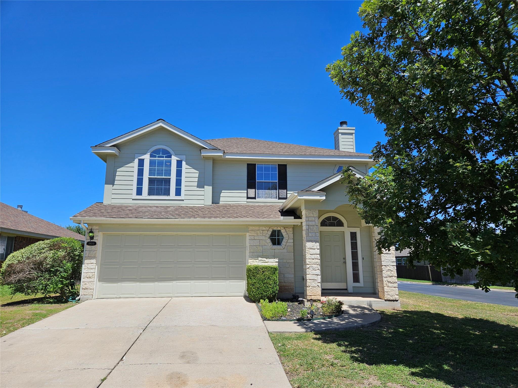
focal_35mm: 23
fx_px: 344
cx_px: 259
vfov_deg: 58.9
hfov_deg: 73.9
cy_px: 194
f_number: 1.8
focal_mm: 5.4
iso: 25
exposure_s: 1/2321
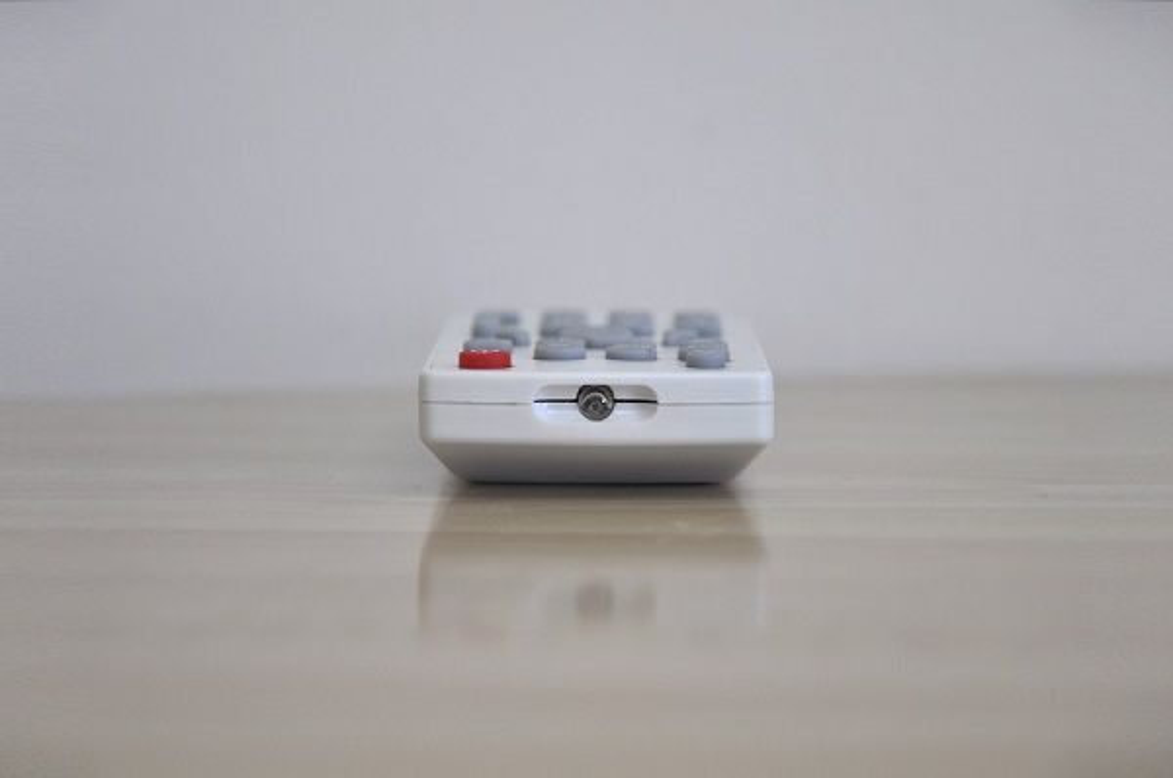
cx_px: 586
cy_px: 389
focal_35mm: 147
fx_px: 4782
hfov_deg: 14.0
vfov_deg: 9.3
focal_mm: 98
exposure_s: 1/60
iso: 450
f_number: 5.6
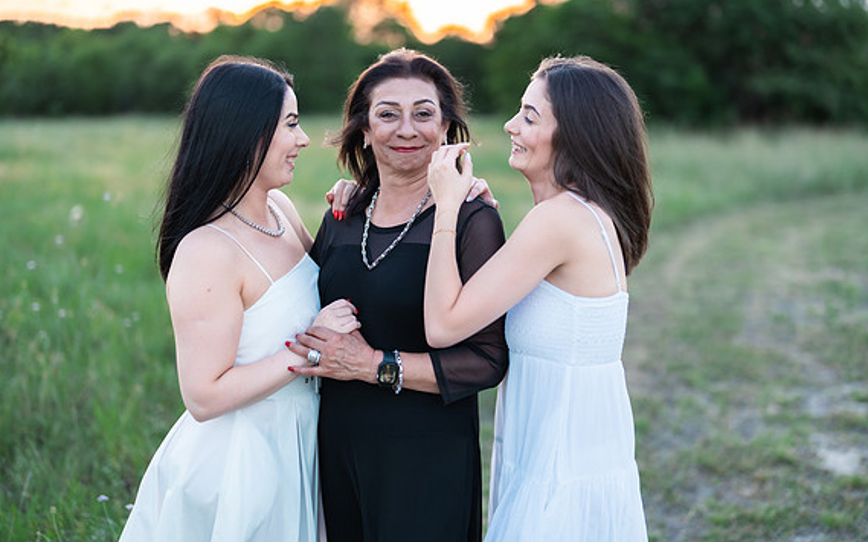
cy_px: 250
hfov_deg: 38.9
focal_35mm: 52
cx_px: 435
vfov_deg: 24.8
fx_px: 1229
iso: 160
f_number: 1.2
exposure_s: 1/400
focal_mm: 50
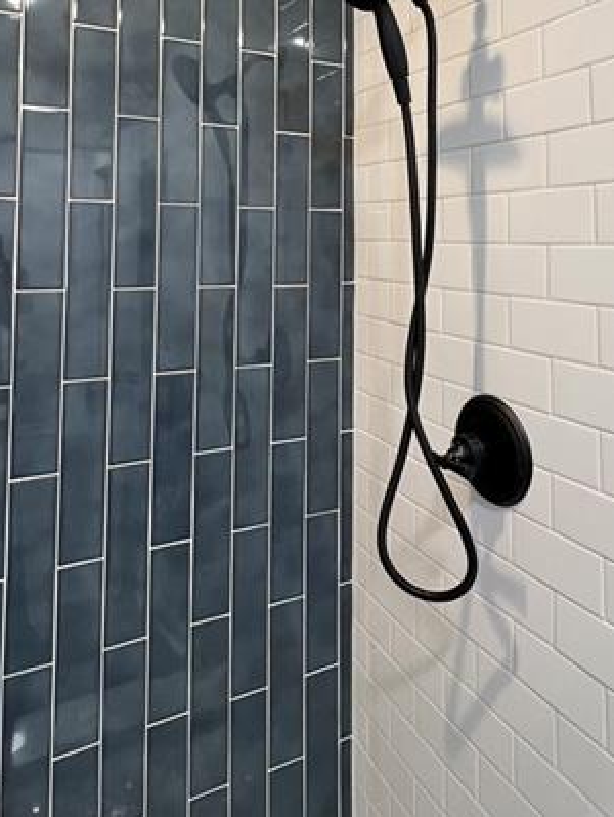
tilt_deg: +2.8
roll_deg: +0.5
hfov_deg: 54.9
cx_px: 317
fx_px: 590
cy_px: 213
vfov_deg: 65.5
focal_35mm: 25
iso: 160
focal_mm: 1.57
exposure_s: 1/60
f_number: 1.8
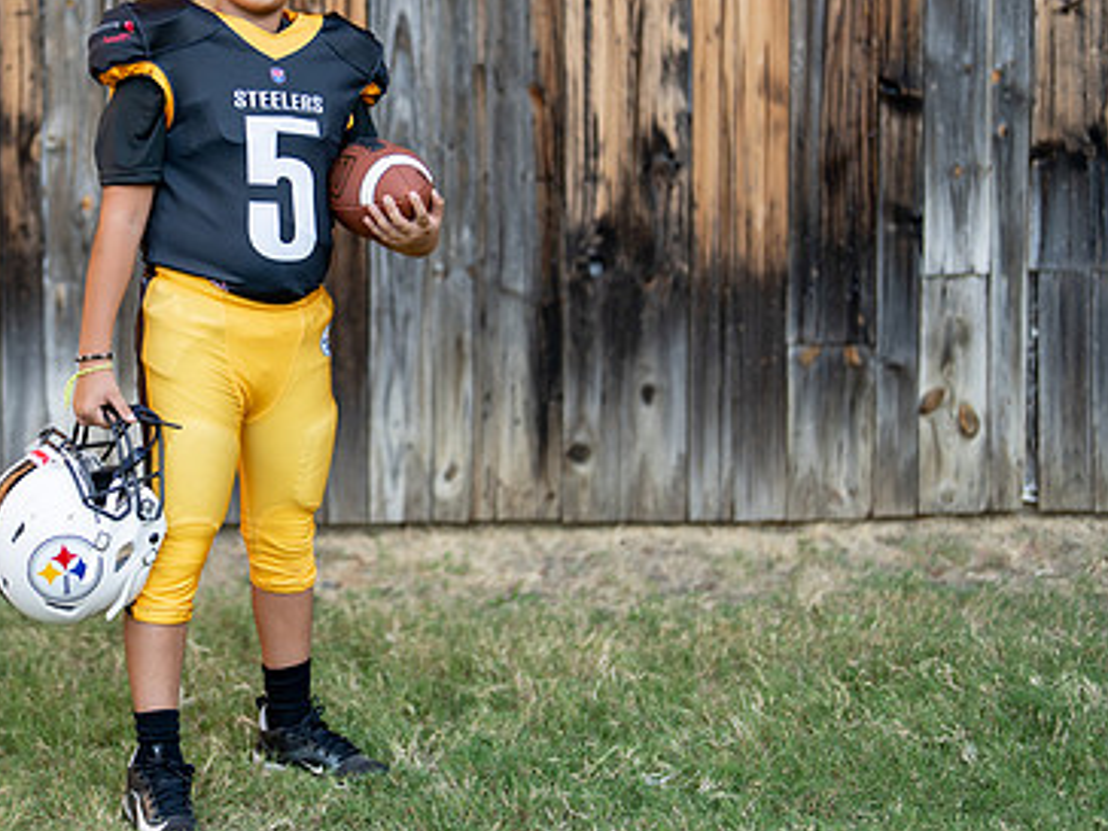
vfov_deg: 18.0
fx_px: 2625
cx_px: 256
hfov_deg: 23.6
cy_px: 329
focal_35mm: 82
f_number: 1.2
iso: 100
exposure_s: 1/2000
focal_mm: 50
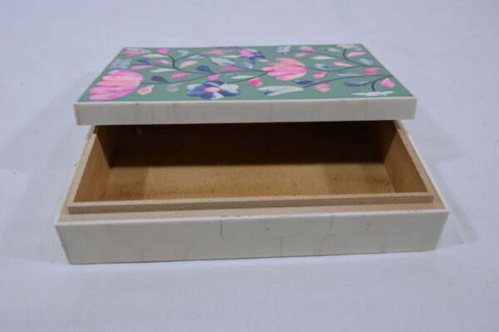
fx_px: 471
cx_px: 250
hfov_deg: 55.8
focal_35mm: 34
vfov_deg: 38.8
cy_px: 166
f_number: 7.1
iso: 500
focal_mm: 34
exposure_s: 1/125
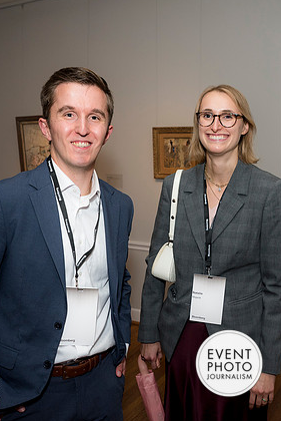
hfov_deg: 33.9
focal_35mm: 39
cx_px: 182
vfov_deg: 49.6
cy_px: 203
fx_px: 457
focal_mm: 24
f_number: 5
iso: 800
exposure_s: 1/125
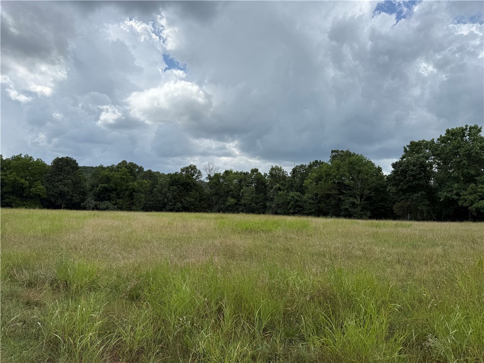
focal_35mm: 24
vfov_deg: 56.8
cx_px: 242
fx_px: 336
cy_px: 182
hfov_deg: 71.6
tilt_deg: +4.6
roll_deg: -2.8
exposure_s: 1/5319
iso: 80
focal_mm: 6.76
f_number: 1.78
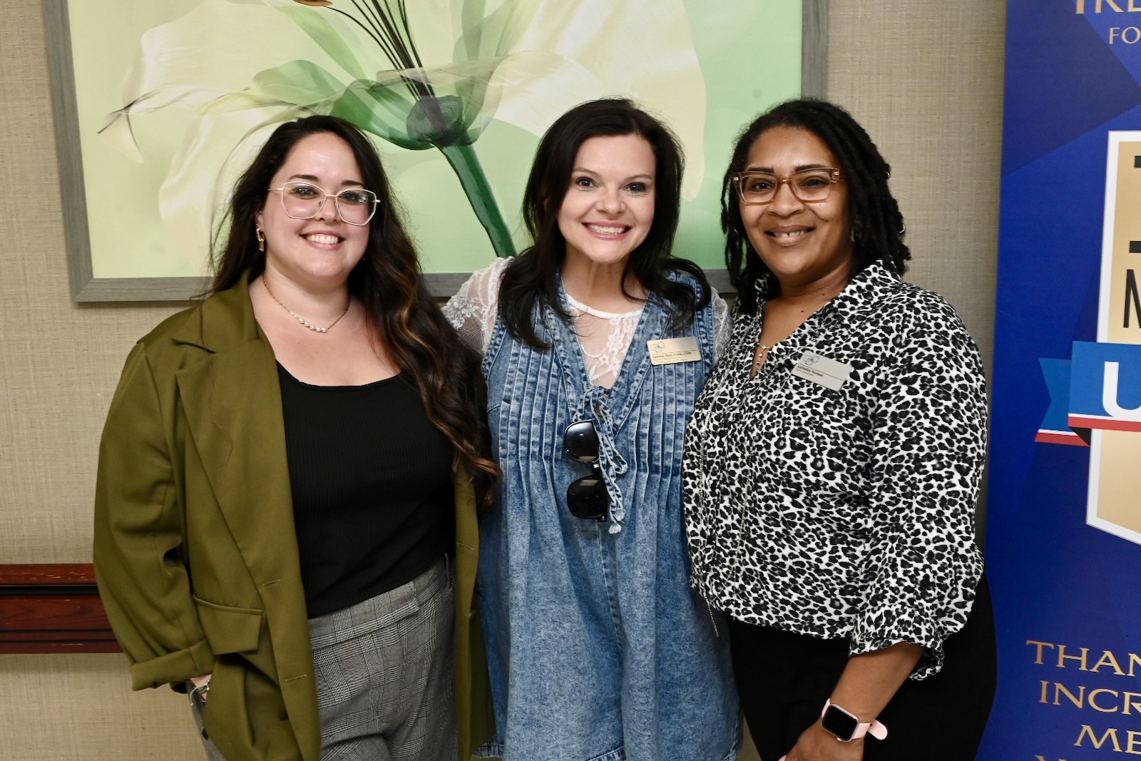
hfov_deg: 46.4
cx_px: 570
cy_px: 380
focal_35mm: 42
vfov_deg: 31.9
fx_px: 1331
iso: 3200
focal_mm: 42
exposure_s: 1/125
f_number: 9
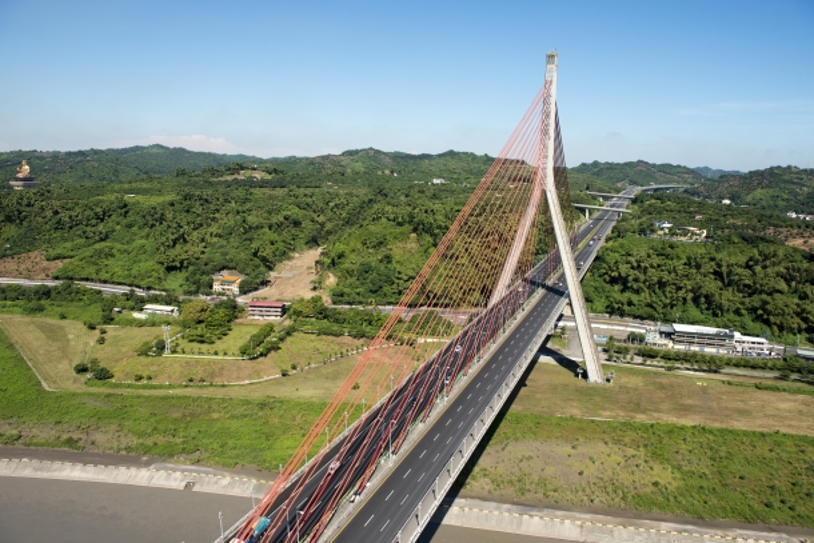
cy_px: 272
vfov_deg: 53.2
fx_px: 543
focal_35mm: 24
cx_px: 407
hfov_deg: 73.7
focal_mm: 24
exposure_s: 1/800
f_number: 8
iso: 400
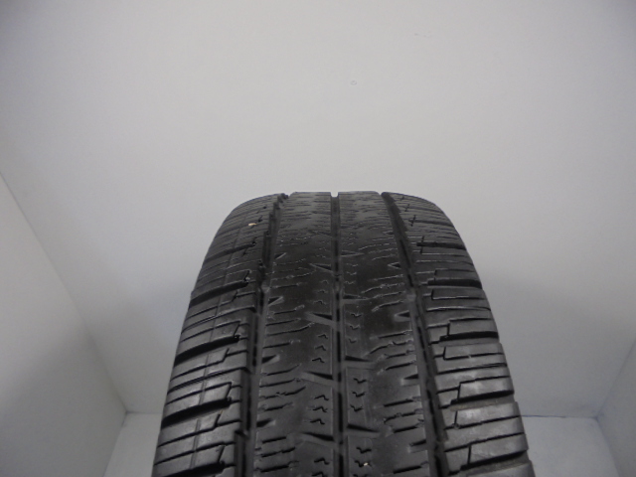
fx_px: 478
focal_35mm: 26
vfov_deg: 53.1
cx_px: 318
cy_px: 238
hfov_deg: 67.3
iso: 100
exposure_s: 1/30
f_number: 3.5
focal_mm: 4.6
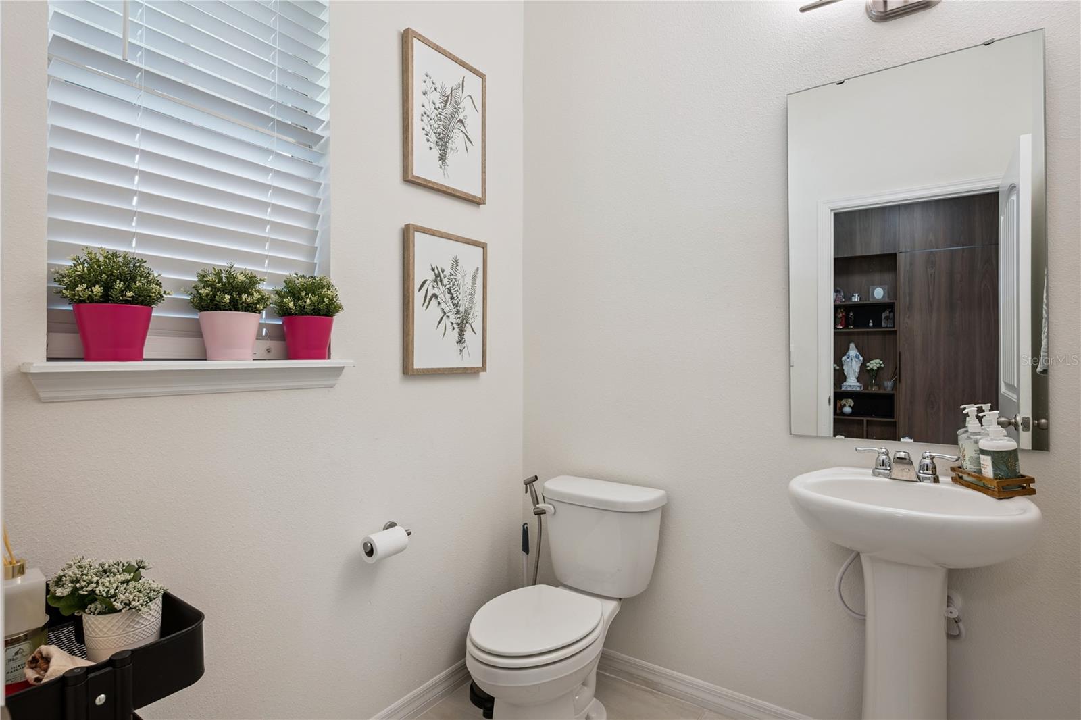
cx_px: 540
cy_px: 360
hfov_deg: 88.4
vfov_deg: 65.9
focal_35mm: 18
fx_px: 555
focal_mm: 18.5
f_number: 9
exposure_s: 1/5
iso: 200
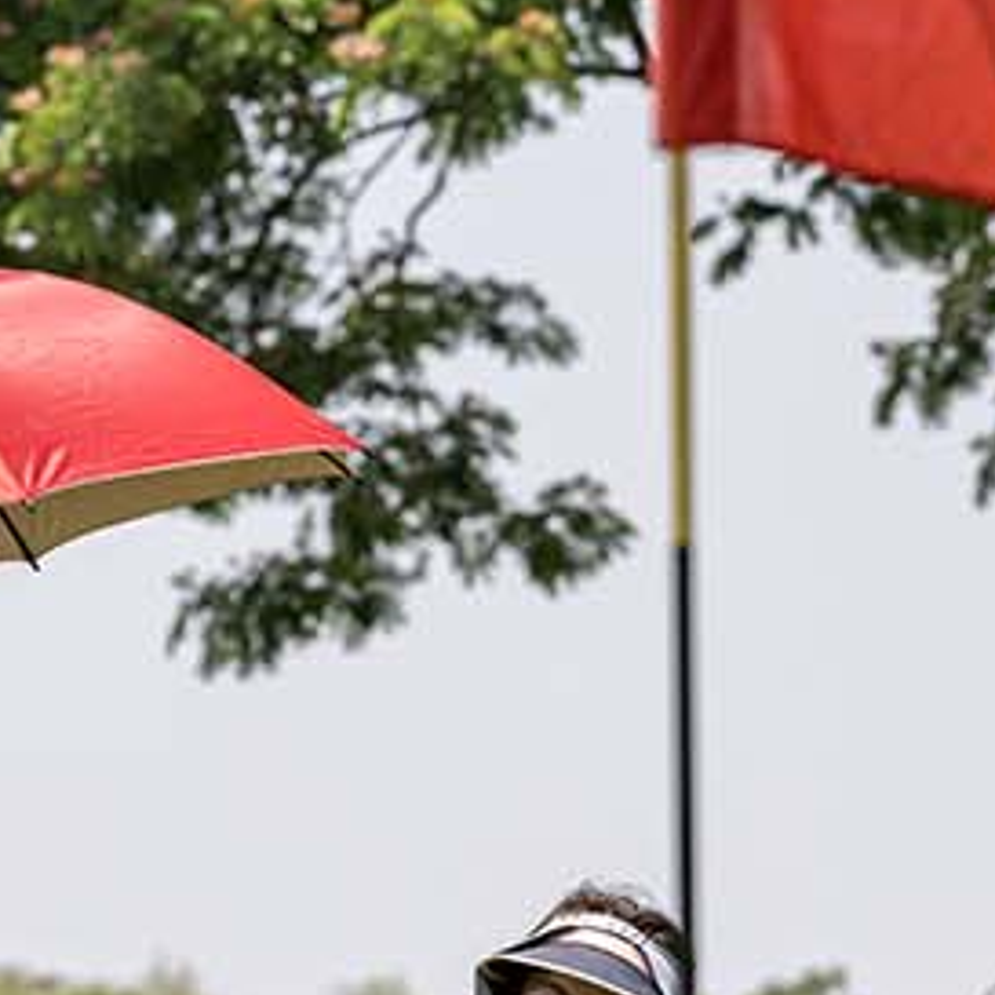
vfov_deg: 4.3
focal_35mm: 403
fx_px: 13106
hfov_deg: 4.3
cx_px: 696
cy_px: 1596
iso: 400
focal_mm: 90
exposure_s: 1/3200
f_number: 4
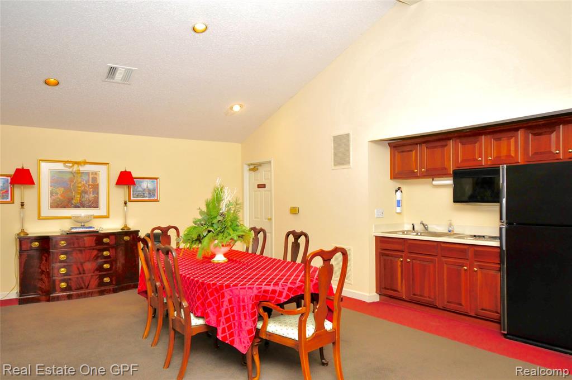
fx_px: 405
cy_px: 190
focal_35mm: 26
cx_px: 286
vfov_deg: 50.3
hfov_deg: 70.5
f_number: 4.5
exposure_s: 1/125
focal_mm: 17
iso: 1000
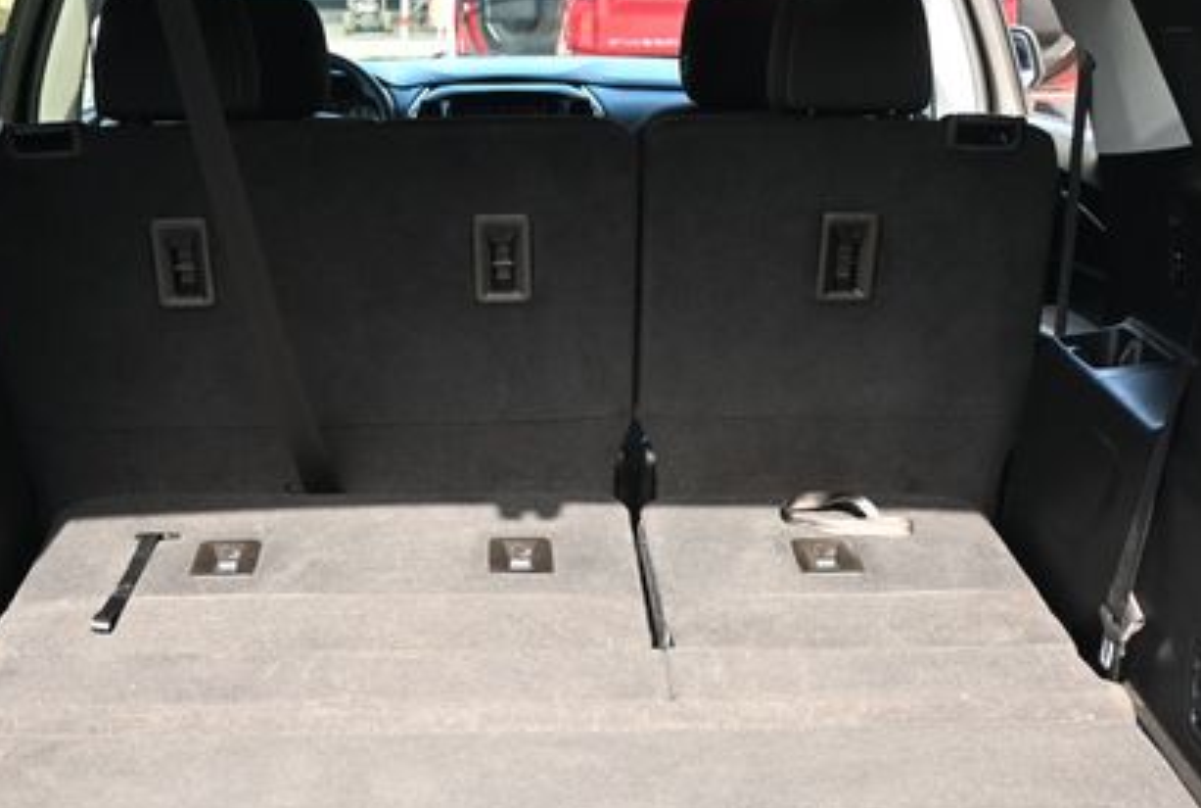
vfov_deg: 22.0
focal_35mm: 62
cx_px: 534
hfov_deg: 32.2
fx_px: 2079
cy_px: 470
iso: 400
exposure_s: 1/125
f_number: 4.5
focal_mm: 26.5
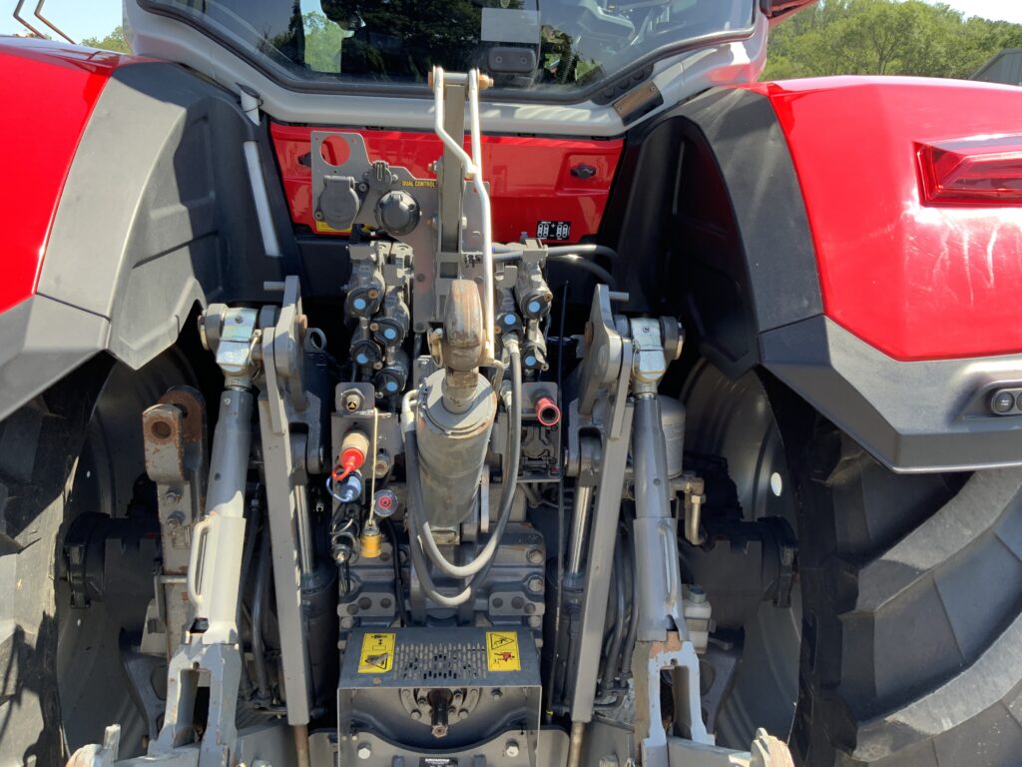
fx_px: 856
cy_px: 384
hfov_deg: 61.7
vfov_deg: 48.2
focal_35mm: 29
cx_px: 511
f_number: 1.8
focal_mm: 3
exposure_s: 1/163
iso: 16
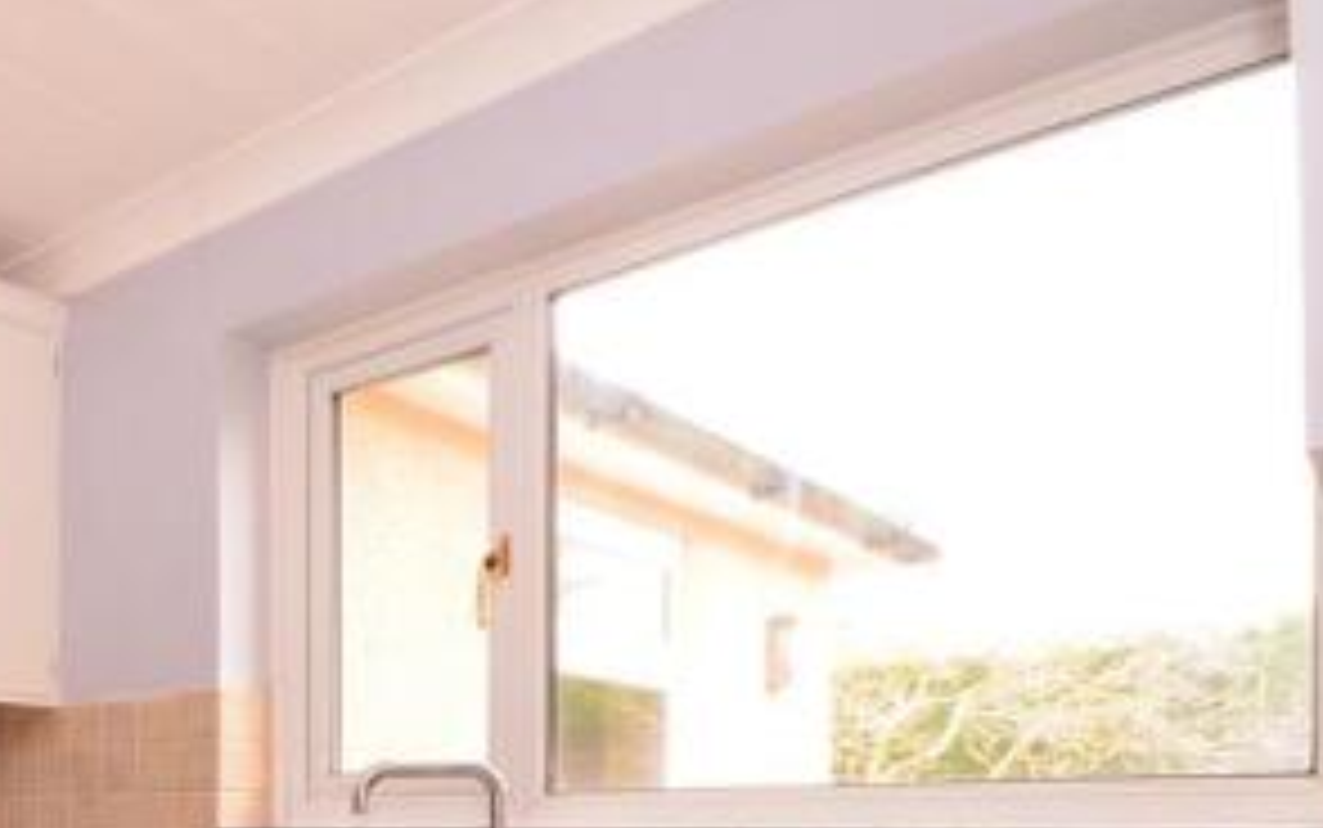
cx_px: -27
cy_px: 814
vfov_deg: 34.2
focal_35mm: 34
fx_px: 1226
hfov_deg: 46.5
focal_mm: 10
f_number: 9
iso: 640
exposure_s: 1/5
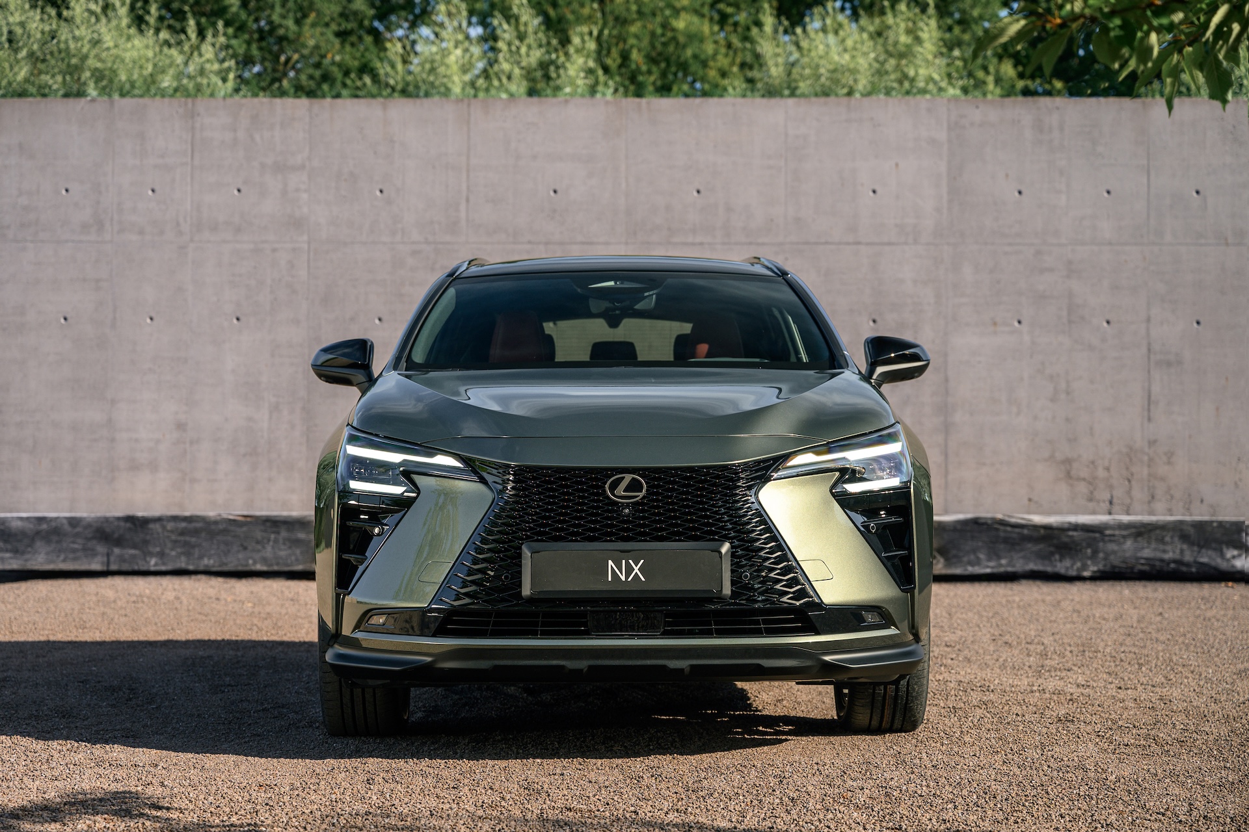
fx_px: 2428
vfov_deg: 19.5
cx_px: 624
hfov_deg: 28.8
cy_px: 416
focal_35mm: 70
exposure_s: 1/800
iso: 160
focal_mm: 70
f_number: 4
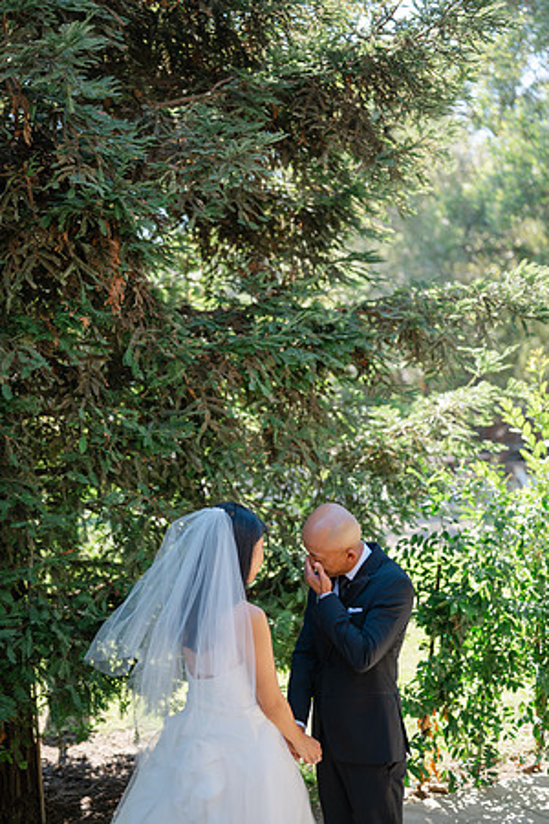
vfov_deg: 39.6
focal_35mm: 50
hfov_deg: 27.0
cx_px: 274
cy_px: 412
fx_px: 1144
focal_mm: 50
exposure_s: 1/640
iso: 100
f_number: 1.8
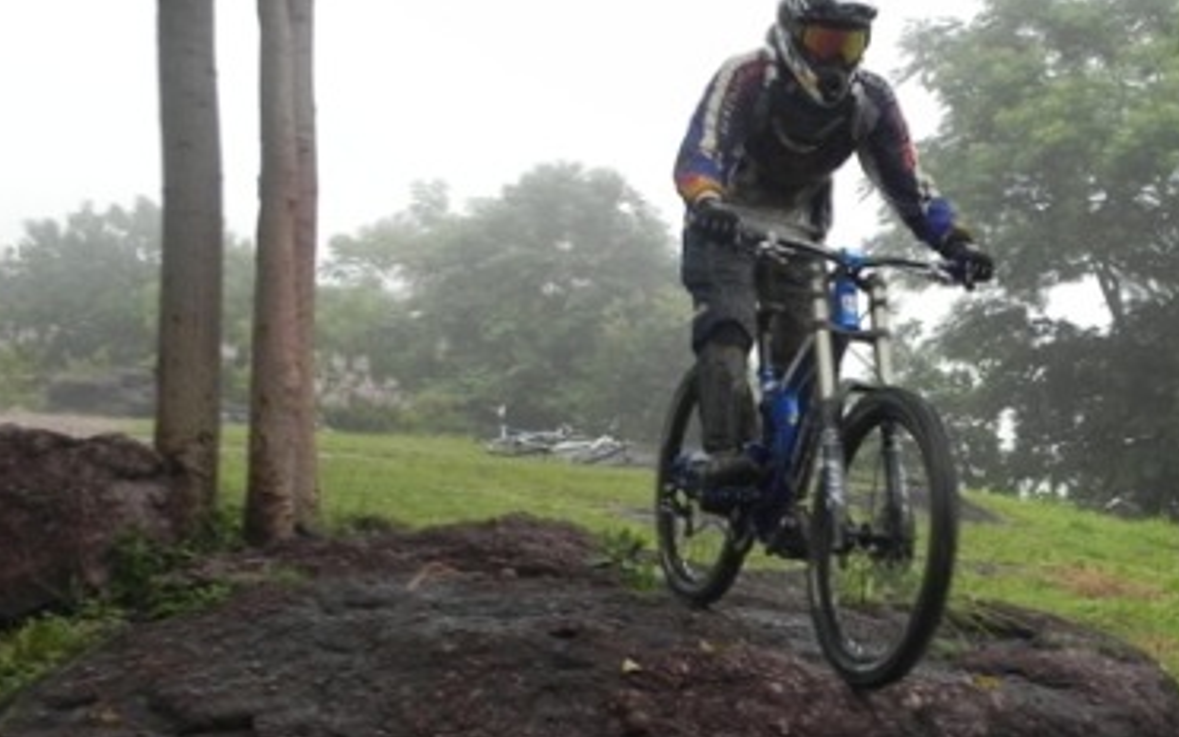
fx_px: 2121
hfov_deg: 30.3
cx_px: 950
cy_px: 469
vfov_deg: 19.7
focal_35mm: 66
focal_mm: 6.6
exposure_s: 1/164
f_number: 5
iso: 160
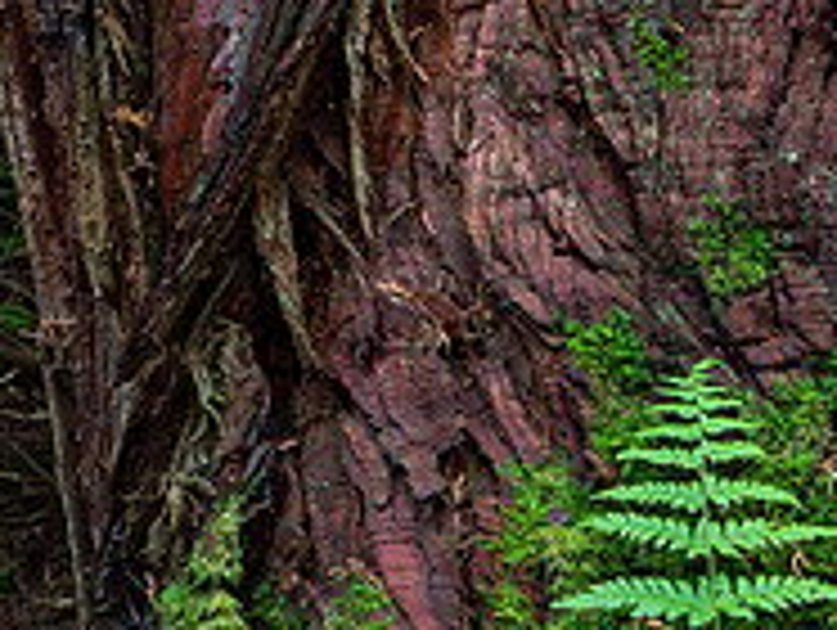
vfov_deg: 9.2
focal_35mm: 157
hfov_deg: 12.3
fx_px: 3801
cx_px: 995
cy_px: 938
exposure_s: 1/1.67
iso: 200
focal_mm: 24
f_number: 7.1
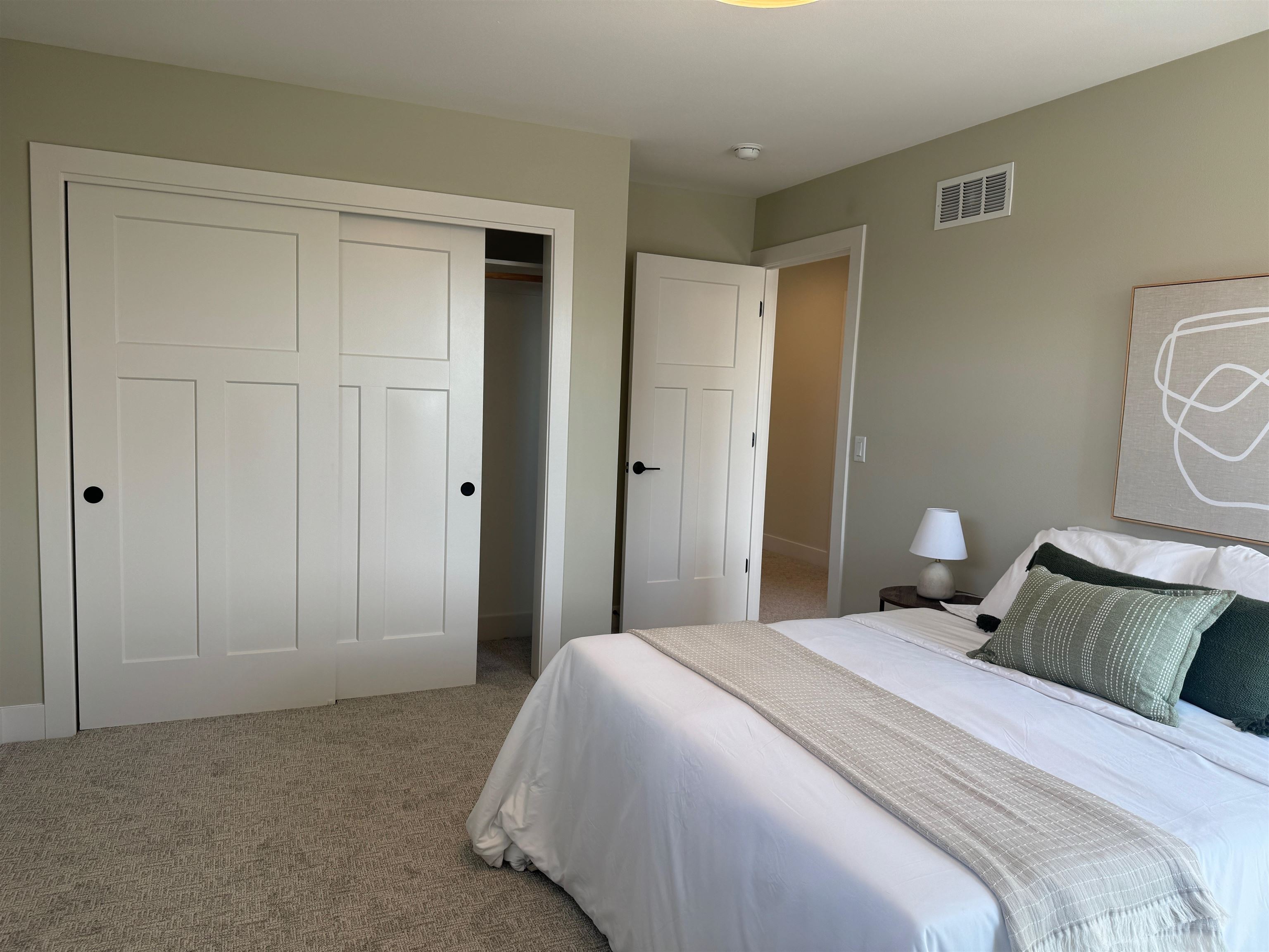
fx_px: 880
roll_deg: -2.6
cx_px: 634
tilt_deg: -6.4
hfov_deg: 71.6
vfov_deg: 56.8
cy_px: 476
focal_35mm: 24
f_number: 1.78
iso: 80
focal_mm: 6.76
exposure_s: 1/321
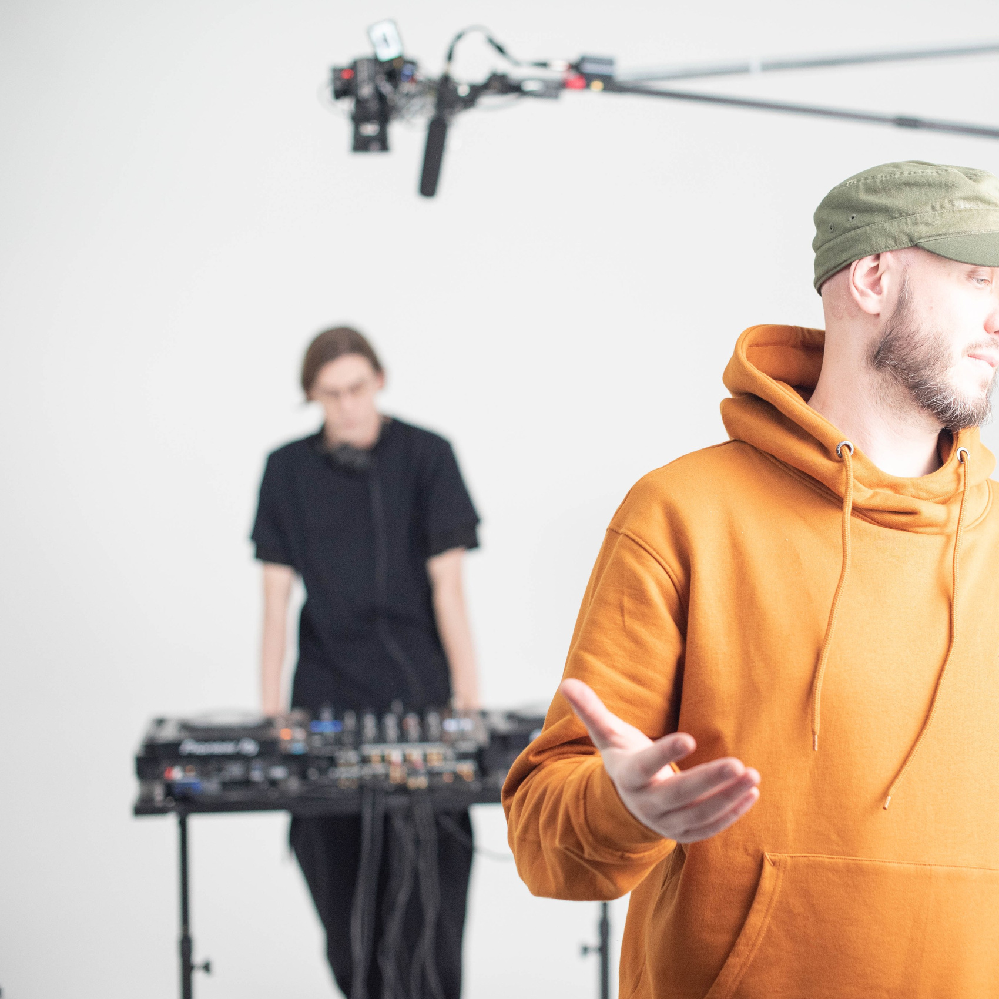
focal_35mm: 64
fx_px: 2090
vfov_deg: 26.9
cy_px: 502
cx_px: 719
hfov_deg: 26.6
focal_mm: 50
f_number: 2.5
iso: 1250
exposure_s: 1/400
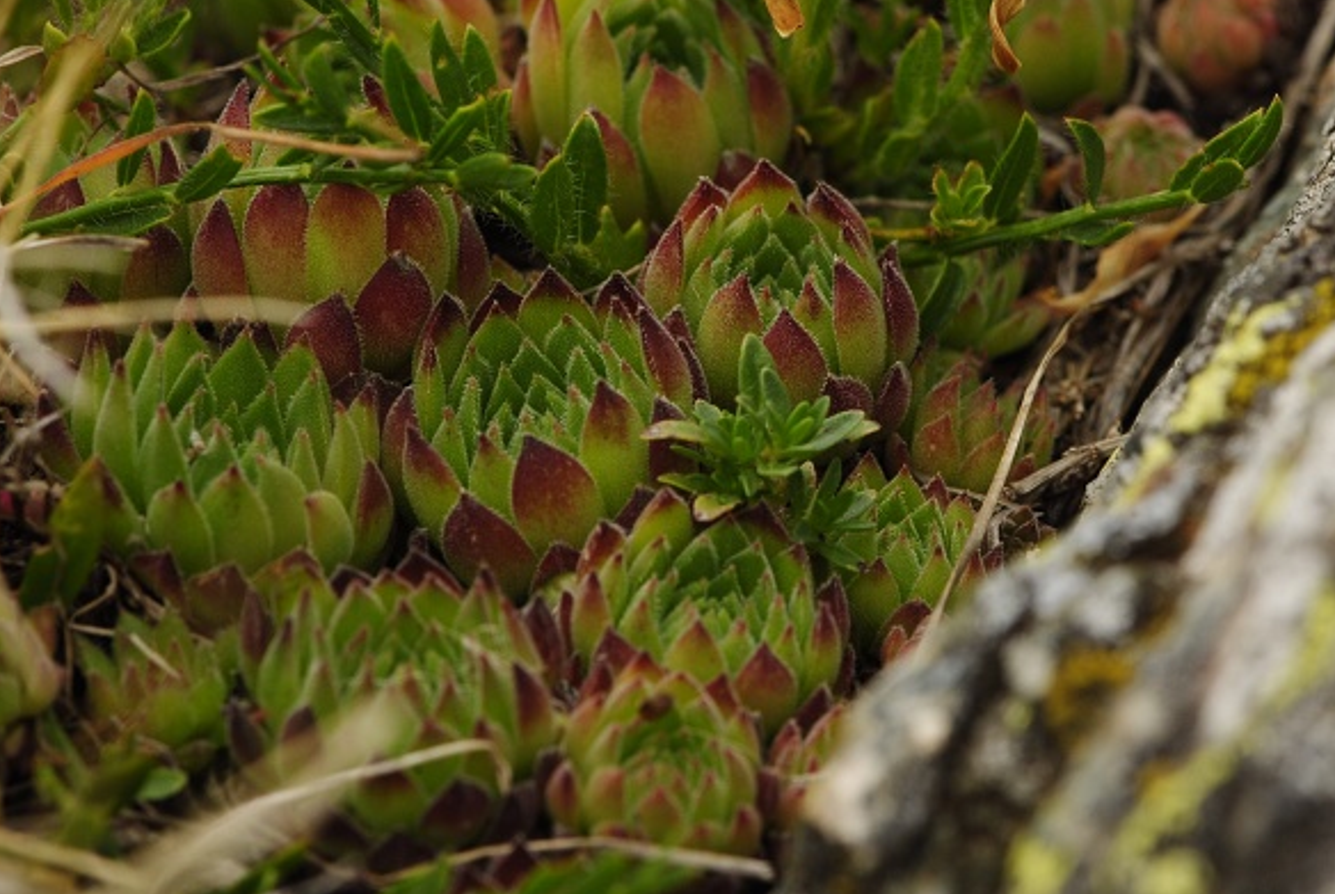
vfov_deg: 7.9
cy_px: 386
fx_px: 6486
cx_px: 805
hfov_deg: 11.7
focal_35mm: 175
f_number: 10
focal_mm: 85
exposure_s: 1/100
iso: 200
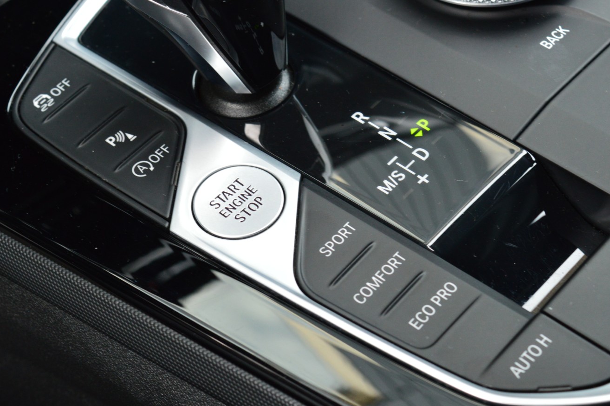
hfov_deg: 22.9
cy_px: 191
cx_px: 311
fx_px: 1507
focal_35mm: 89
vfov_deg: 15.3
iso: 800
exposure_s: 1/80
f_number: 8
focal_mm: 48
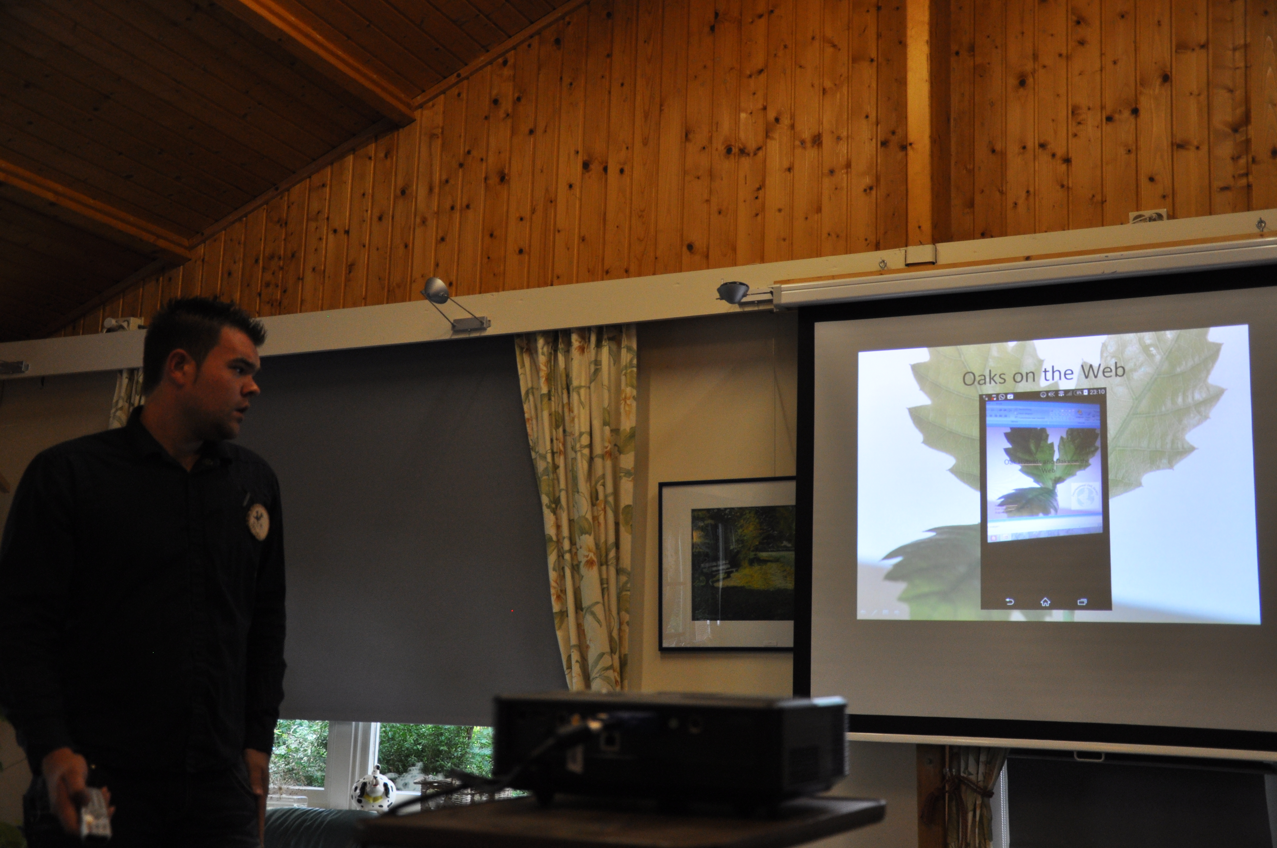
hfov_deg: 46.4
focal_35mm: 42
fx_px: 1488
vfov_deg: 31.8
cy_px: 424
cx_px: 638
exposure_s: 1/60
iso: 640
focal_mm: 28
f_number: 4
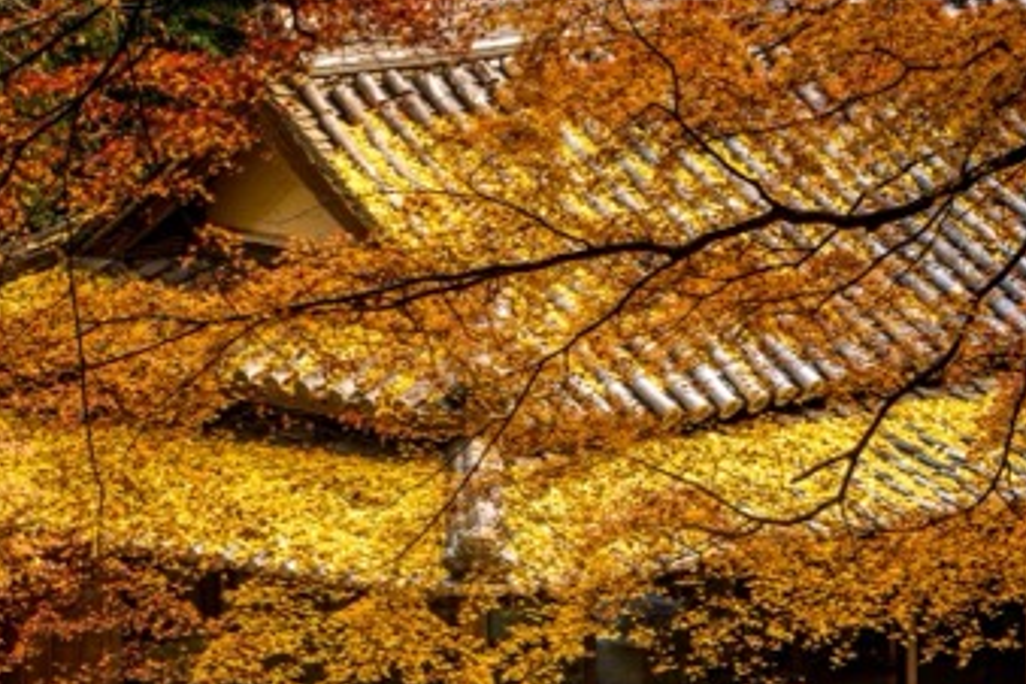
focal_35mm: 277
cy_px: 863
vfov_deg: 4.9
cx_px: 360
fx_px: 7894
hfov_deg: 7.4
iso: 100
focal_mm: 130
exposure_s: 1/13
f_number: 8
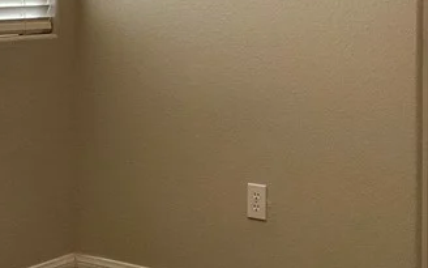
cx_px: 115
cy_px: -18
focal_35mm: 96
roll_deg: -0.5
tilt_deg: -1.2
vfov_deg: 13.4
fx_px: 1120
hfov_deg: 21.5
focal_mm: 3
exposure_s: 1/60
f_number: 1.8
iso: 64
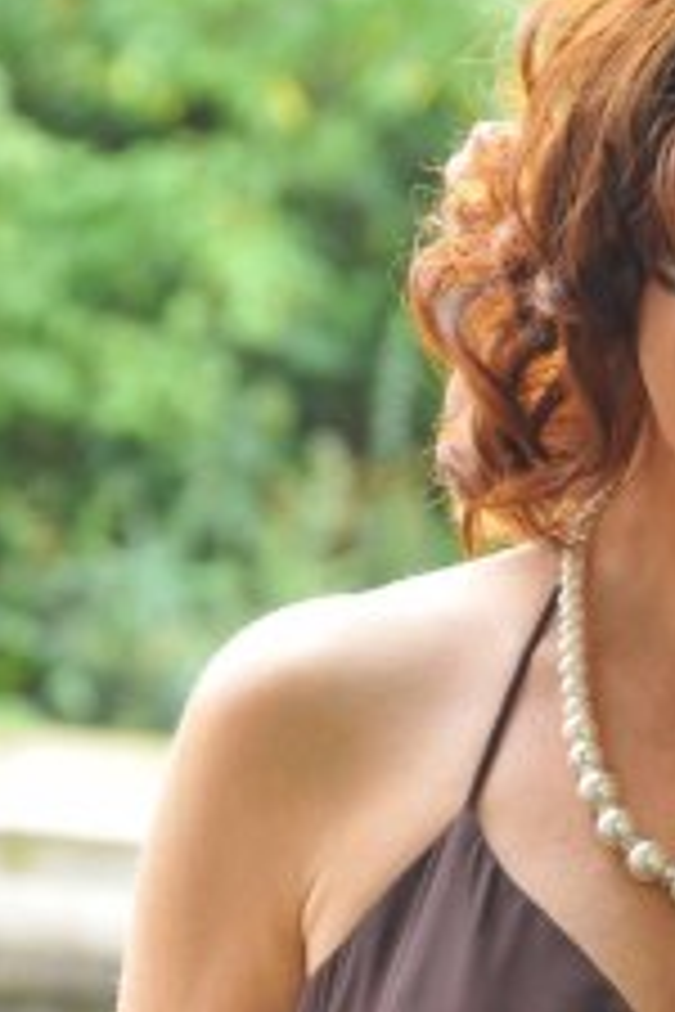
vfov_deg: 5.4
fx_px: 10743
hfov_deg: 3.6
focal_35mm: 382
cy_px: 657
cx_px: 684
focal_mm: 112
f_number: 7.1
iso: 800
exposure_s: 1/125
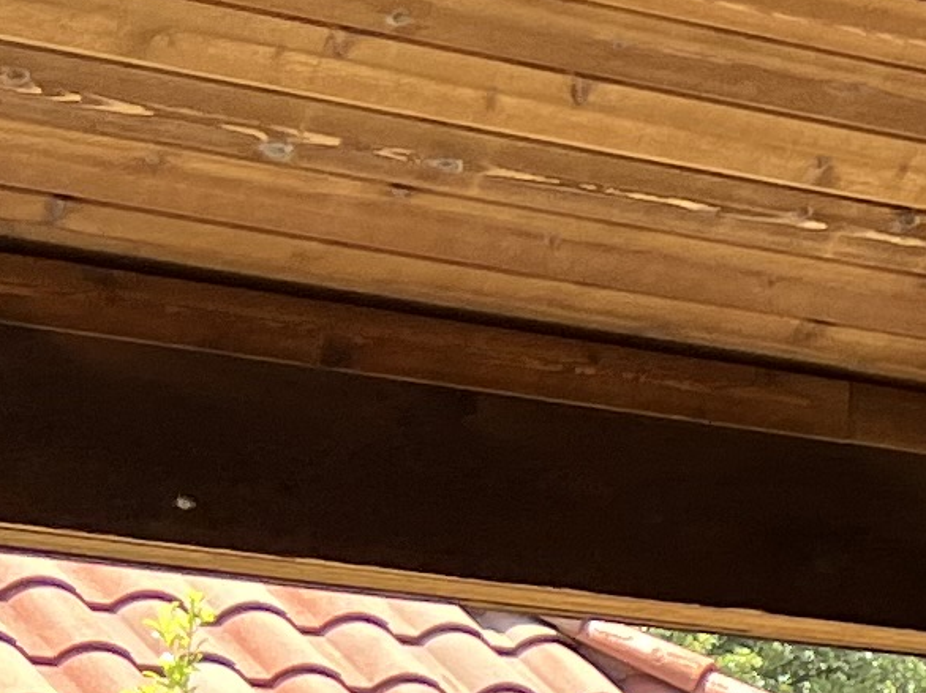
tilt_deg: -8.7
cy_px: 1836
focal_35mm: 179
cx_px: 2459
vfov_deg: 7.6
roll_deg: -0.2
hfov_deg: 9.4
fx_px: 4786
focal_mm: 5.7
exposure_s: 1/316
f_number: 1.5
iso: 50
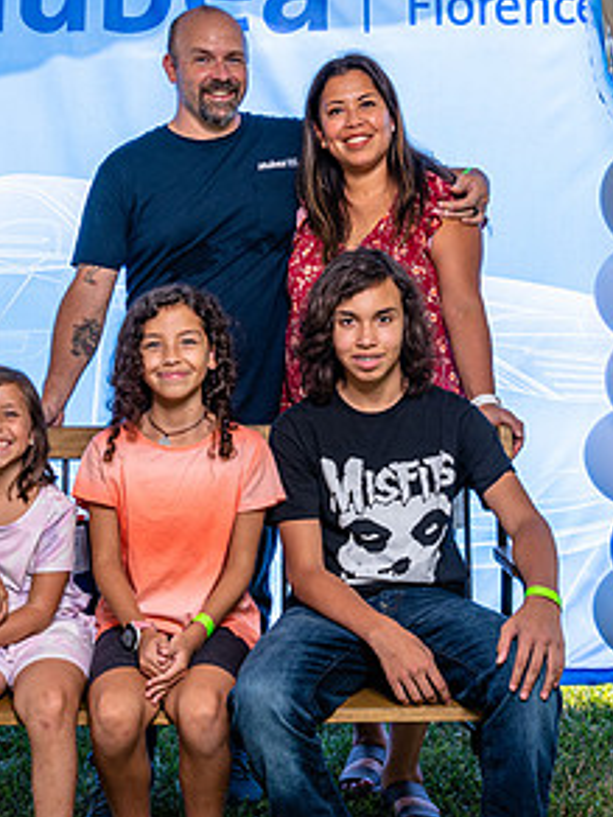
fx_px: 1606
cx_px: 250
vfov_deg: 28.6
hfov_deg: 21.6
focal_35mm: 68
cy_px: 388
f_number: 5.6
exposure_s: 1/250
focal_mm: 31
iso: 200
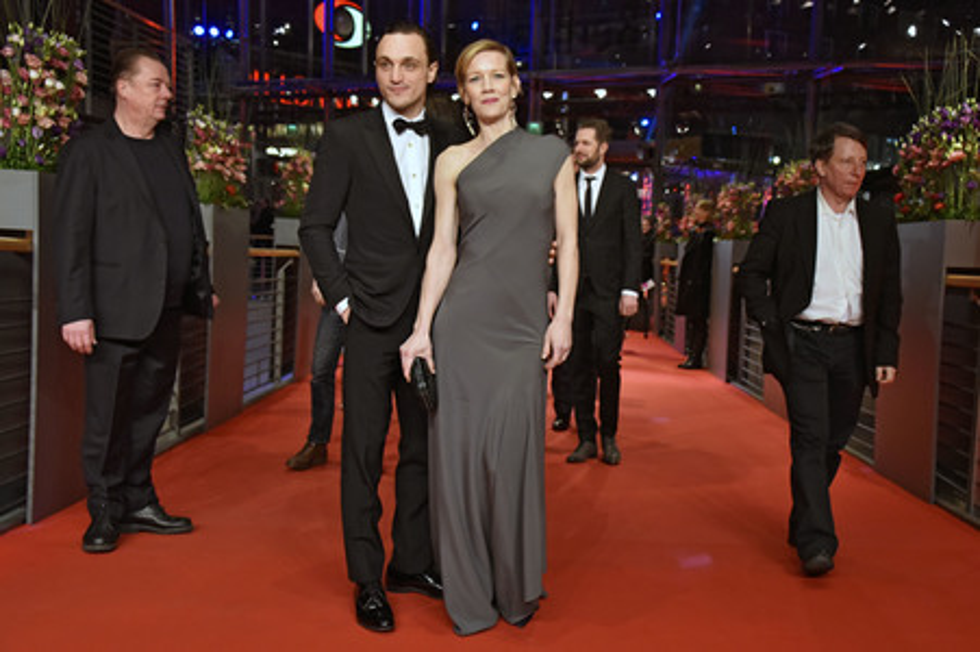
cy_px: 326
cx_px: 490
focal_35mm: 36
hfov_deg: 53.2
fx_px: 979
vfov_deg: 36.8
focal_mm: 36
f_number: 5
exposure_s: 1/250
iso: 3200
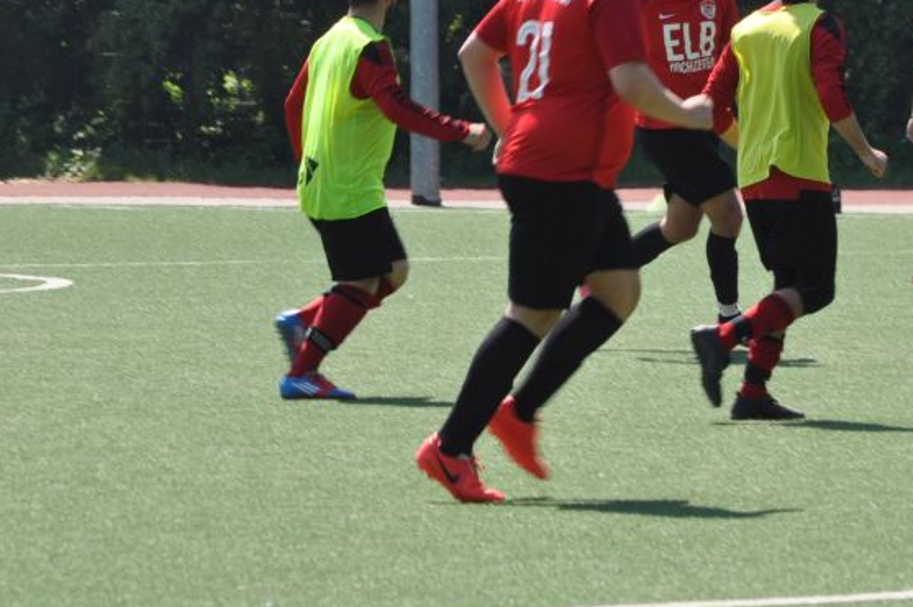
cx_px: 780
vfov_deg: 3.4
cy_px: 125
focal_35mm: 400
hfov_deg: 5.2
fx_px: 10130
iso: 200
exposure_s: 1/200
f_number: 9
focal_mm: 145
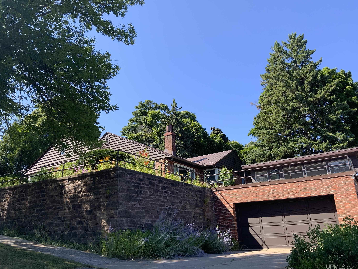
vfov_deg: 46.8
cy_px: 134
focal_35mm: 30
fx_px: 310
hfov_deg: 60.0
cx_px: 174
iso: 16
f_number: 1.8
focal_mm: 3
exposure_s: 1/804
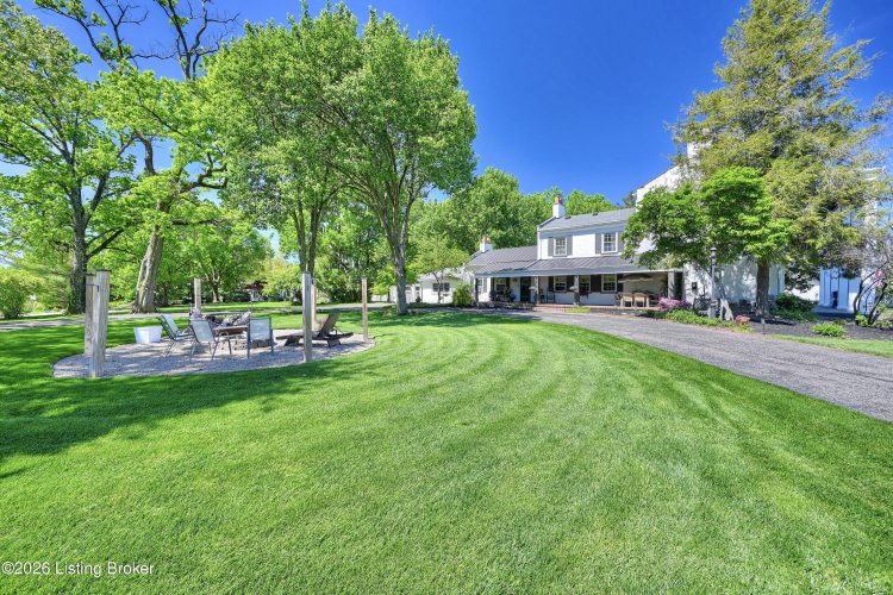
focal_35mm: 14
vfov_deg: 81.2
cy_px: 298
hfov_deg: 104.3
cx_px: 446
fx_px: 347
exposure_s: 1/40
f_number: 11
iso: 100
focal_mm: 14
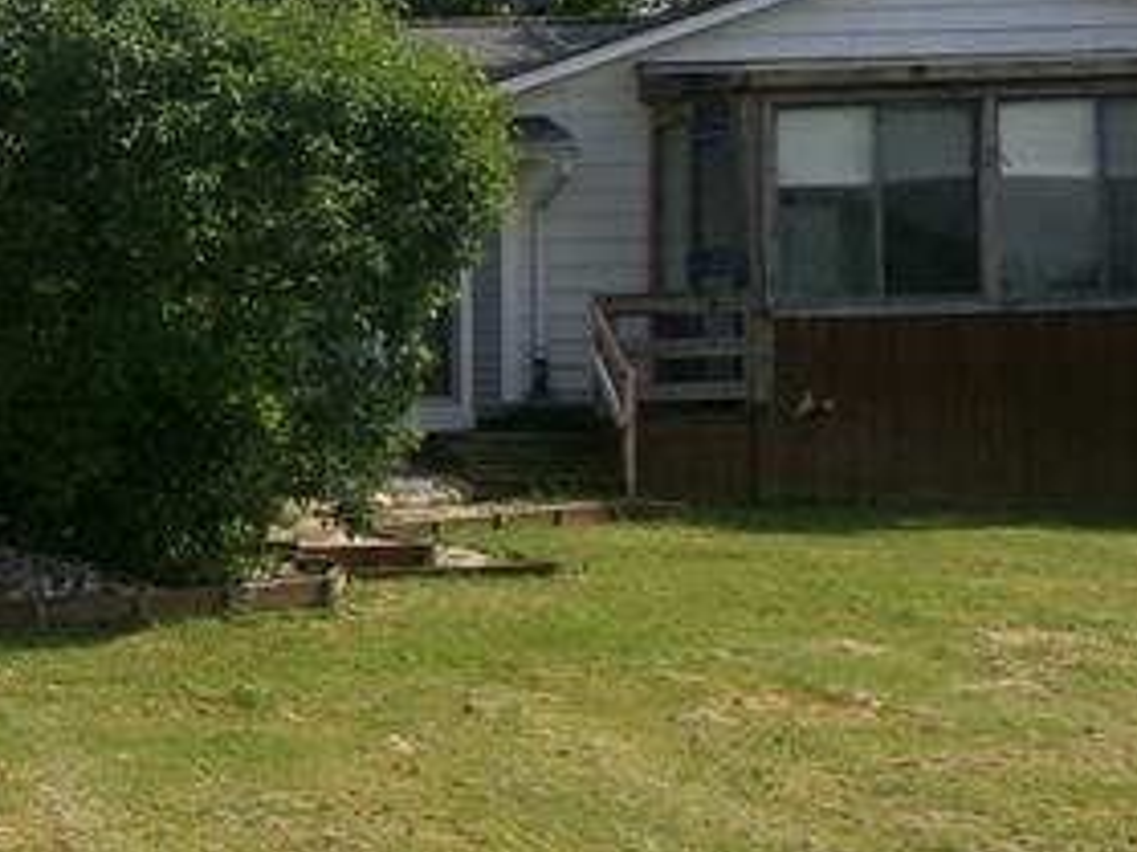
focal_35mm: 88
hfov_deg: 19.5
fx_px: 2889
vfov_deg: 16.8
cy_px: 363
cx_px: -558
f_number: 11.07
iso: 100
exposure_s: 1/125
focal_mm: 4.3
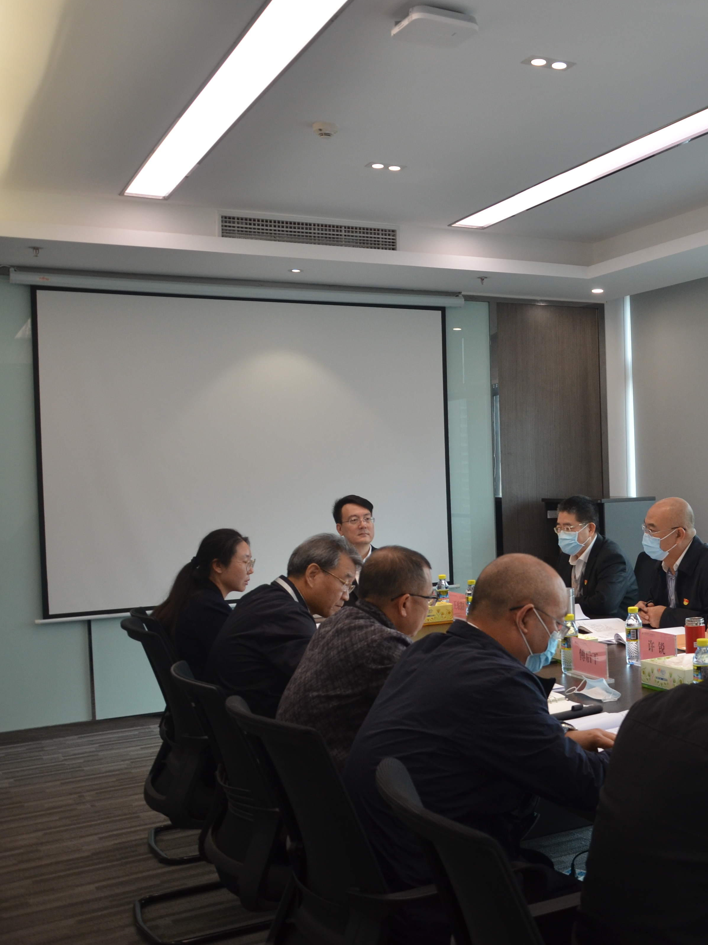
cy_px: 477
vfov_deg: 46.8
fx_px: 1091
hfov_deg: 33.1
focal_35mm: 40
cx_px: 700
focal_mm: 18
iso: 400
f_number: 4.5
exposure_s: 1/80
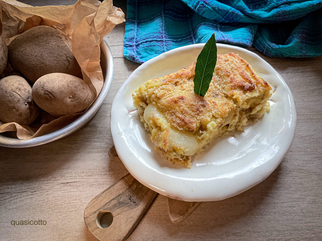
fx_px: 270
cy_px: 120
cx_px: 161
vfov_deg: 48.2
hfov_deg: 61.7
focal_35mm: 29
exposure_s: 1/30
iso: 400
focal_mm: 3
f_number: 1.8
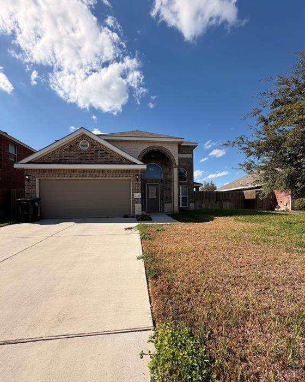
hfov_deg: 84.0
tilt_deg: +1.3
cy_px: 205
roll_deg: +1.9
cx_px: 151
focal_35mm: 15
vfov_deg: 96.6
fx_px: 169
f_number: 2.2
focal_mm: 2.22
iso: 20
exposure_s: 1/1105
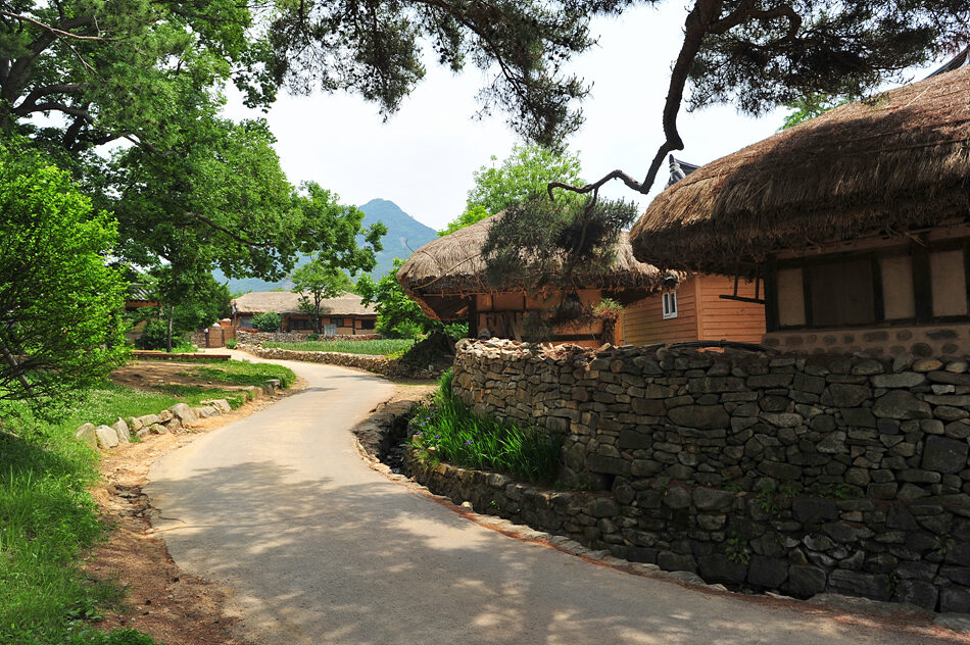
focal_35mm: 26
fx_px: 700
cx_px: 485
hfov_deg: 69.4
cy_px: 322
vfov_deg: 49.5
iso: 200
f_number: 7.1
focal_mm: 26
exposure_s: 1/320
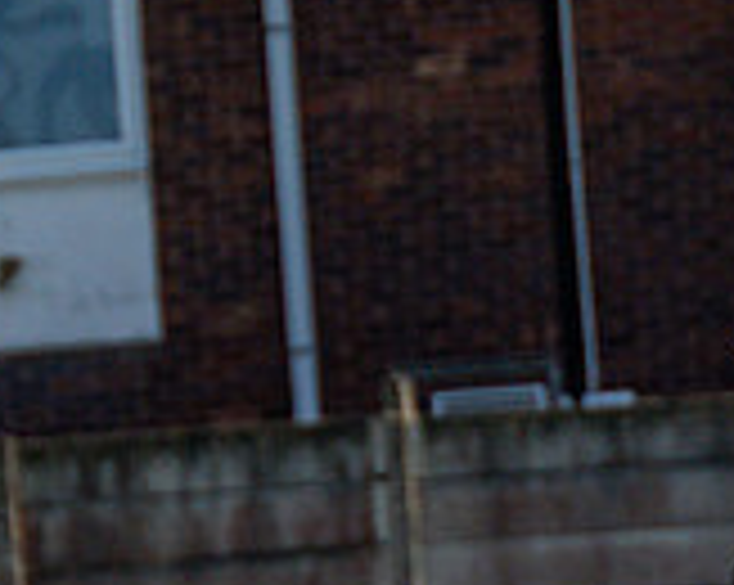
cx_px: 890
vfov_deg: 2.0
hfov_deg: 2.5
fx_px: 16837
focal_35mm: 776
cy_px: 340
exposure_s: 1/3200
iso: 200
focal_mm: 98
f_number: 4
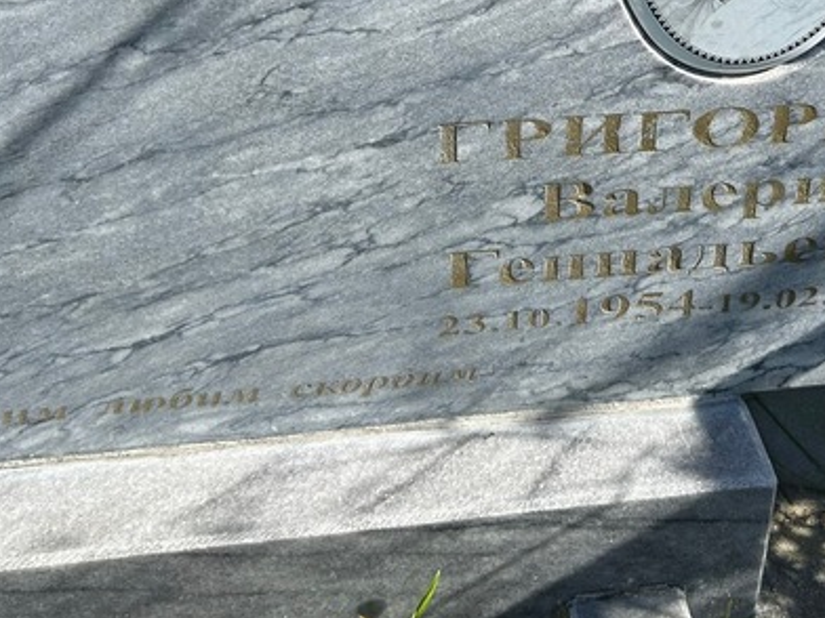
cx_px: 596
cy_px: 84
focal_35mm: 53
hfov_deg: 35.5
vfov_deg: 26.8
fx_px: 1263
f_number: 1.5
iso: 50
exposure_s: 1/2457
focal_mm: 5.7
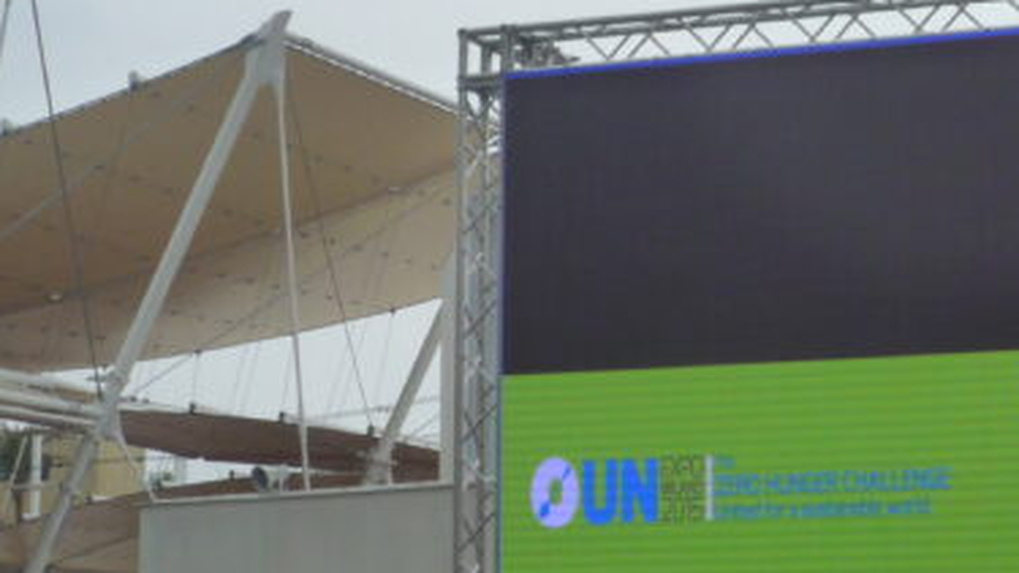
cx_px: 910
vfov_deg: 11.5
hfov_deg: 20.0
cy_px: 209
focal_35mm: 105
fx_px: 2837
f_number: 7.1
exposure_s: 1/640
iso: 160
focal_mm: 8.3
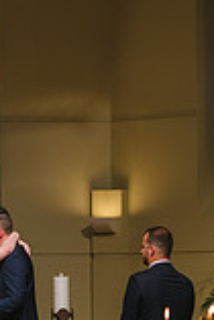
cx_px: -22
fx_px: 2962
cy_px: 296
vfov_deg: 6.2
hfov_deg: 4.1
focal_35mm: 333
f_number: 2.8
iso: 1600
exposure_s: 1/200
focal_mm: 116
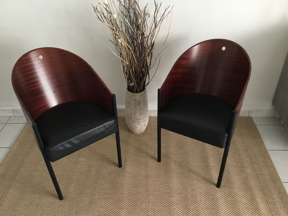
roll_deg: +0.5
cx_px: 144
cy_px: 108
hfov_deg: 58.4
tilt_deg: -35.9
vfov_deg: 45.4
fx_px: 258
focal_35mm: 31
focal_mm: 3.3
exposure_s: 1/17
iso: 200
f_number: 2.4
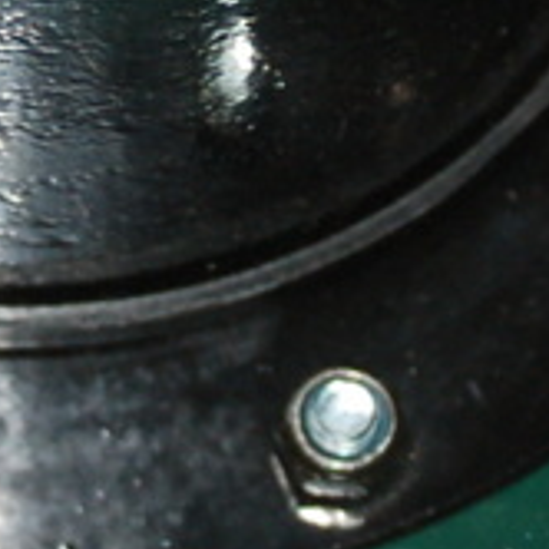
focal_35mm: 787
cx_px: -159
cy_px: -528
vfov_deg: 2.2
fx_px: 14121
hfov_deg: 2.2
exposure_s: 1/60
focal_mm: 80
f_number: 5.6
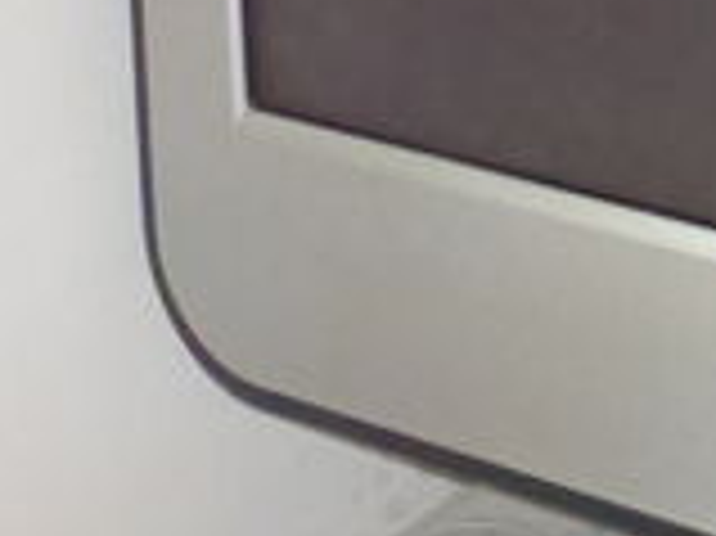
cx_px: 1378
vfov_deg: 9.3
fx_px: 3121
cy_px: -437
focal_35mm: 151
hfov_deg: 11.8
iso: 800
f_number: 3.3
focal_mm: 4.3
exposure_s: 1/60
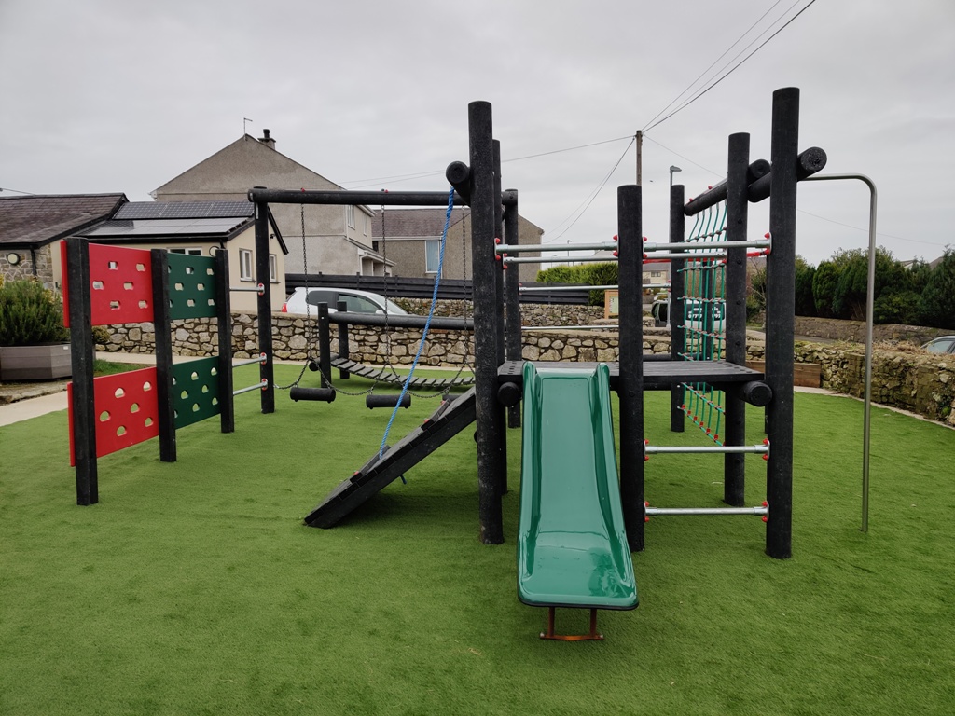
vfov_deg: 51.4
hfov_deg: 65.3
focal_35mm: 27
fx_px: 745
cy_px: 358
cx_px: 478
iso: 100
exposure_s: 1/523
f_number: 1.65
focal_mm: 4.75
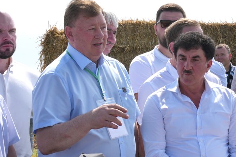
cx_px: 118
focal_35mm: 114
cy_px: 79
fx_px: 747
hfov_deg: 18.0
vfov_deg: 12.0
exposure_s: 1/200
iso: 250
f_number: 16
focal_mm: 70
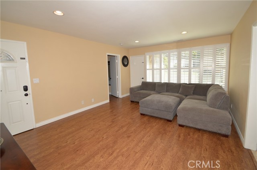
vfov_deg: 77.1
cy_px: 85
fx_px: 107
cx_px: 128
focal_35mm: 15
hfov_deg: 100.5
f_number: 5.6
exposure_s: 1/125
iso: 100
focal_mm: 10
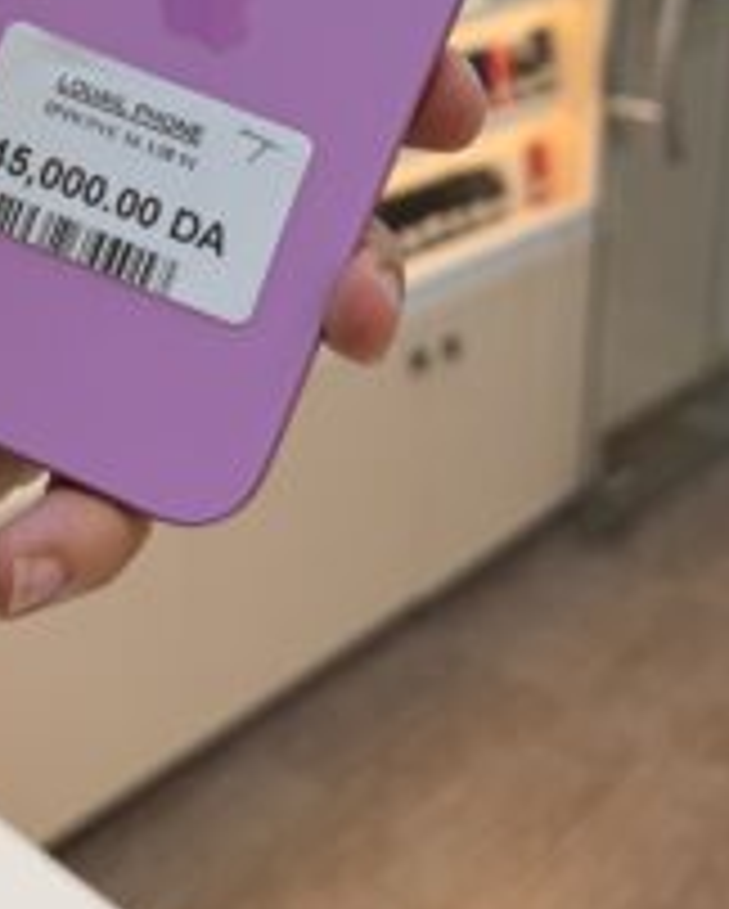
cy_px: 0
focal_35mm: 58
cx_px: 209
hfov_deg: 26.0
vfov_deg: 30.2
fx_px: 1562
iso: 80
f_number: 1.78
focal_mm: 6.76
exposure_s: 1/407
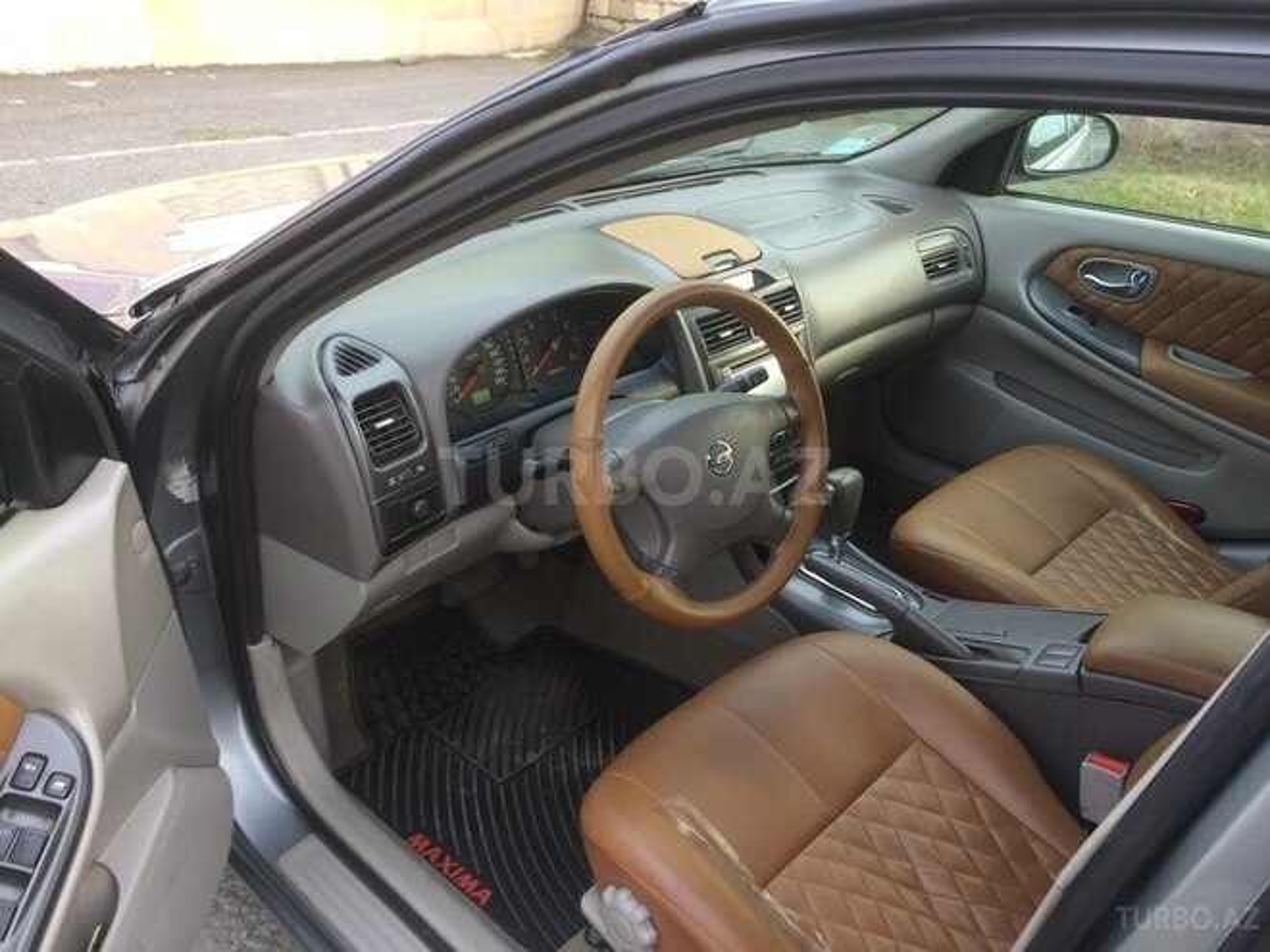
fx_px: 1064
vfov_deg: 48.2
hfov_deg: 61.7
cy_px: 476
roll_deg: -2.1
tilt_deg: -28.6
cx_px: 635
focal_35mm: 29
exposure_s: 1/50
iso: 40
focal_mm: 4.15
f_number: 2.2
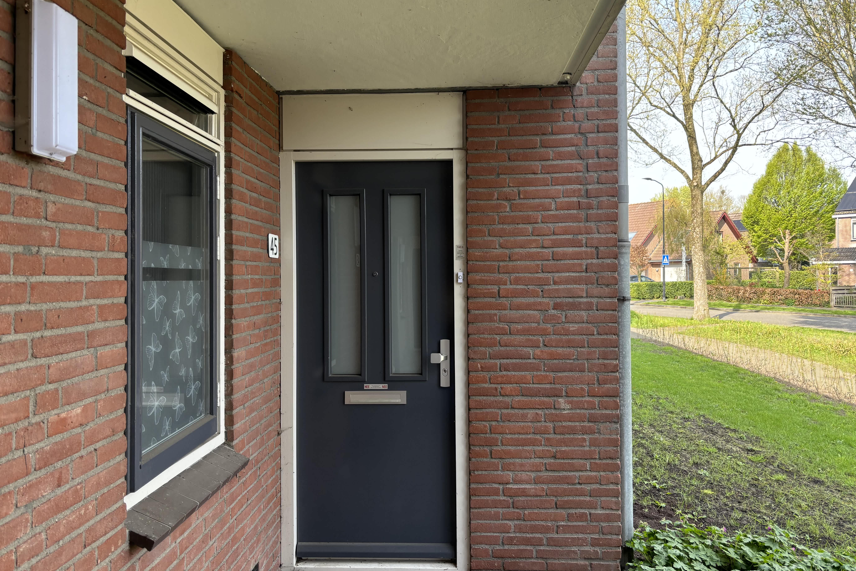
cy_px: 258
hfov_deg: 65.5
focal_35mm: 28
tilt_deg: +0.7
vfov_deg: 46.3
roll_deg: +0.0
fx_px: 666
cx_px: 431
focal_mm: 6
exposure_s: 1/187
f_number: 1.6
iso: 40
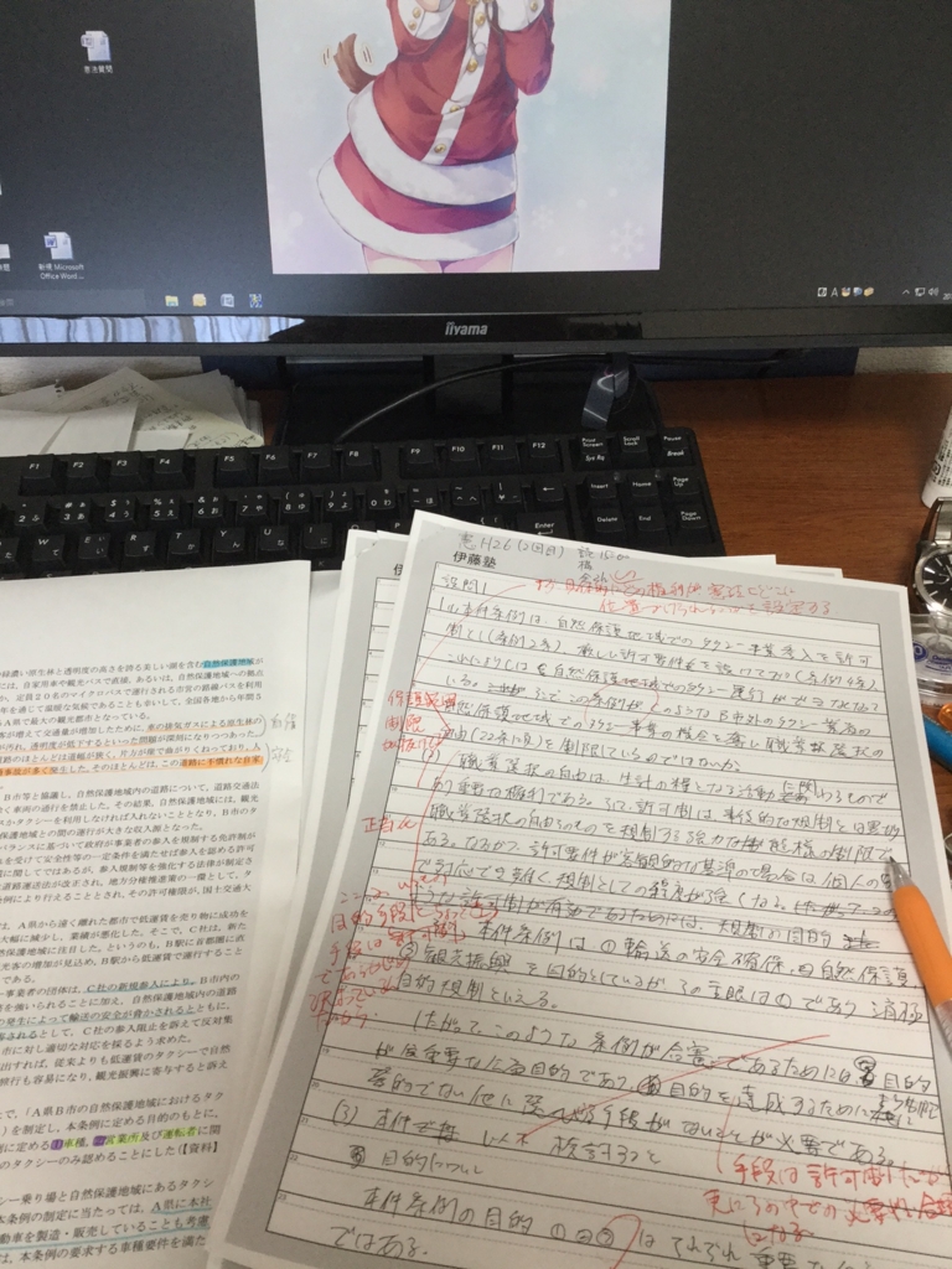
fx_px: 1137
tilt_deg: -39.8
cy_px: 634
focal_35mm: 31
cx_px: 476
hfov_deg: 45.4
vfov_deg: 58.4
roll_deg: +1.1
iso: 50
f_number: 2.4
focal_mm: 3.3
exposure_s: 1/30
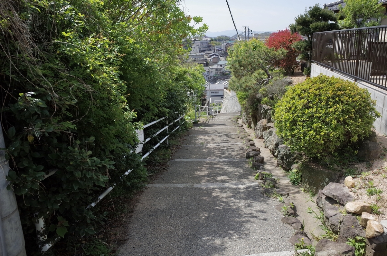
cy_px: 124
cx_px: 207
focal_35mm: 30
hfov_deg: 62.0
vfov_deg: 43.4
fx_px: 322
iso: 100
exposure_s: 1/250
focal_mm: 18.3
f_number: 5.6
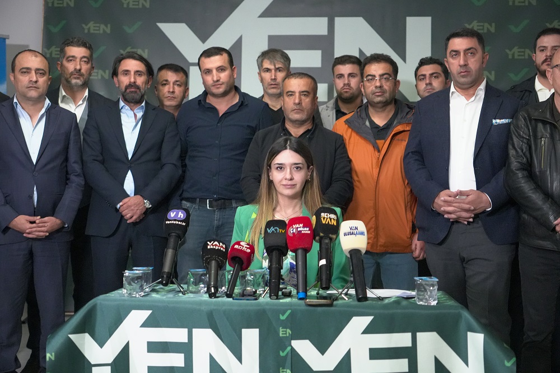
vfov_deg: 26.5
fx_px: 793
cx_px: 280
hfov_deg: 38.9
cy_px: 186
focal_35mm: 51
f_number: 2.8
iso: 4000
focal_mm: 34
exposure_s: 1/250
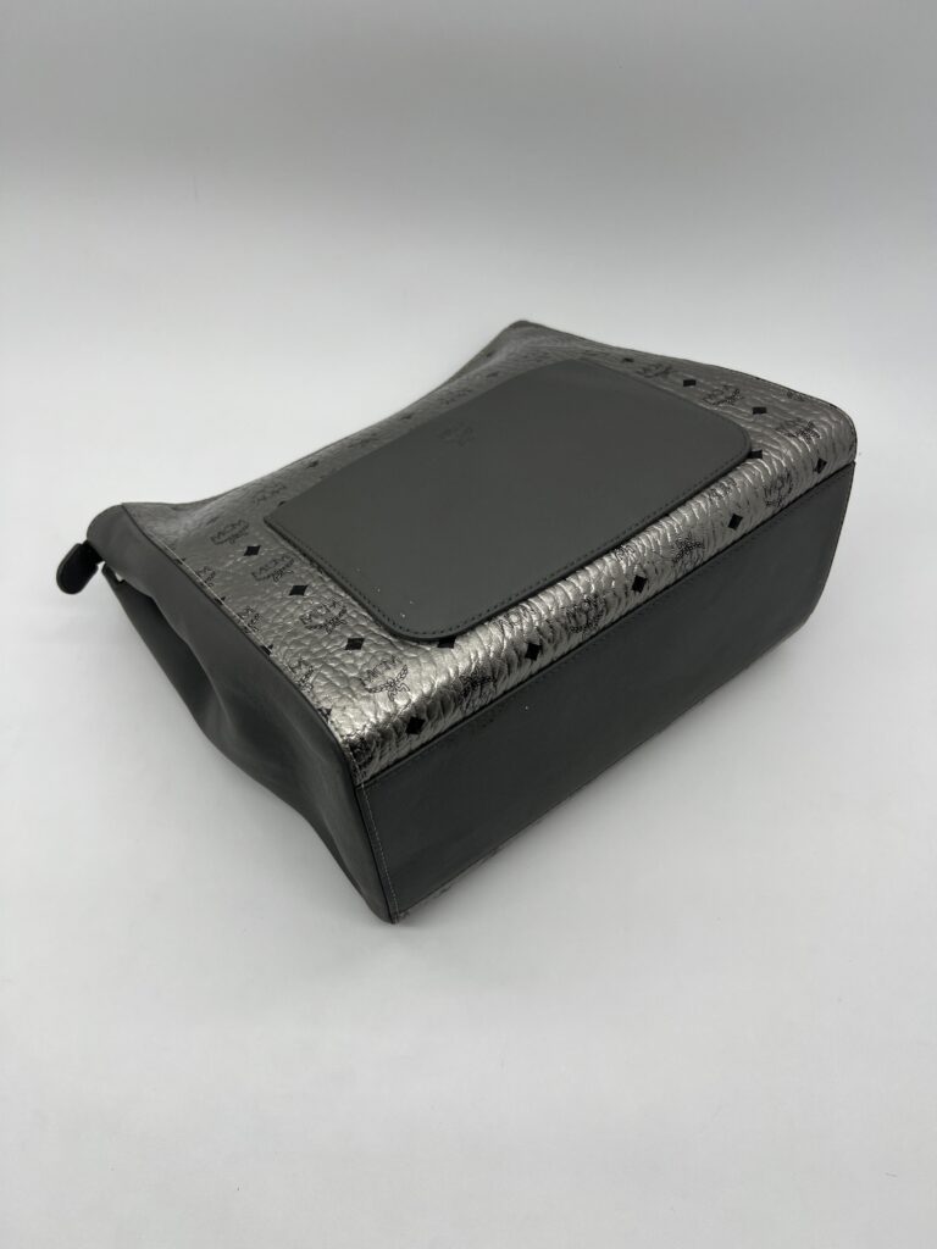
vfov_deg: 67.3
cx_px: 468
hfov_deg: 53.1
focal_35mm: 26
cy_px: 624
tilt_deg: -51.9
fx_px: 938
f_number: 1.5
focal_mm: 5.7
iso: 50
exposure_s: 1/302
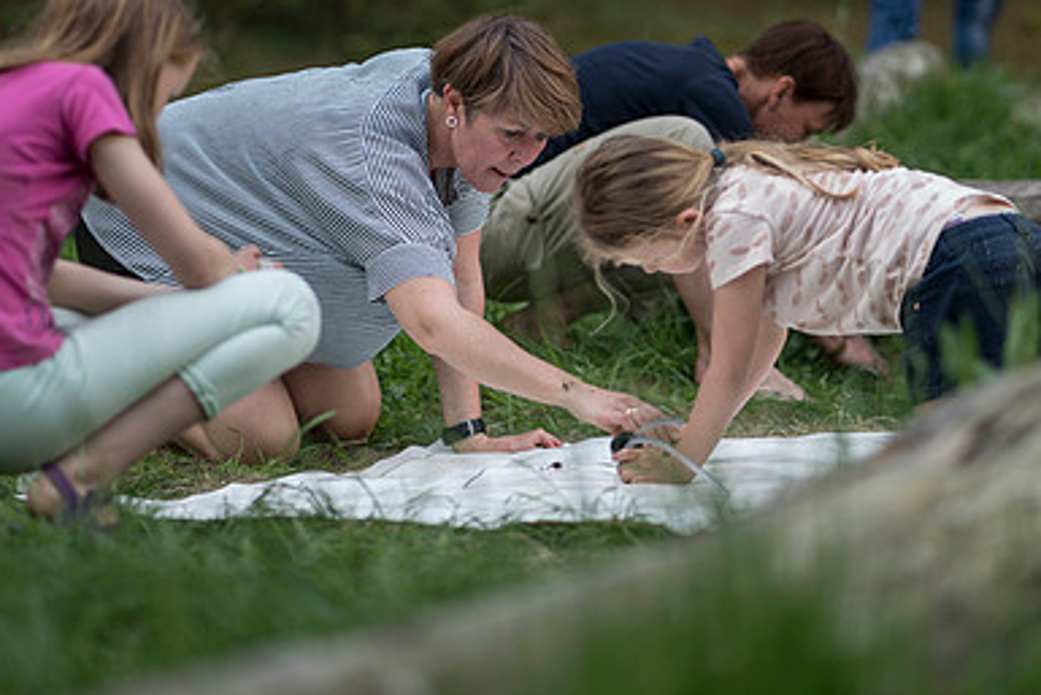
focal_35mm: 128
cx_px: 600
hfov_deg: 16.0
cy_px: 193
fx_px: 3703
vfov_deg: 10.7
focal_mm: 85
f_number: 1.8
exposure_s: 1/400
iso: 50
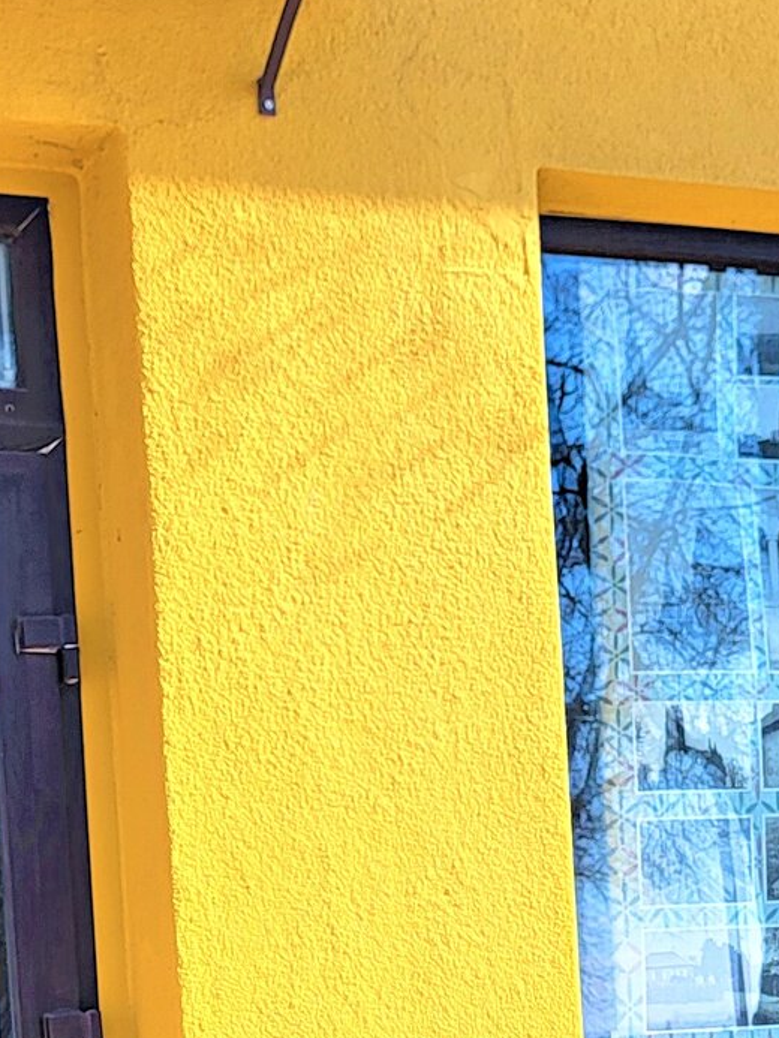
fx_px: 2430
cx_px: 169
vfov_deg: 22.6
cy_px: 1167
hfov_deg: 18.1
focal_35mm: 81
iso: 40
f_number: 1.8
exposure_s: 1/790
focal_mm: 5.4
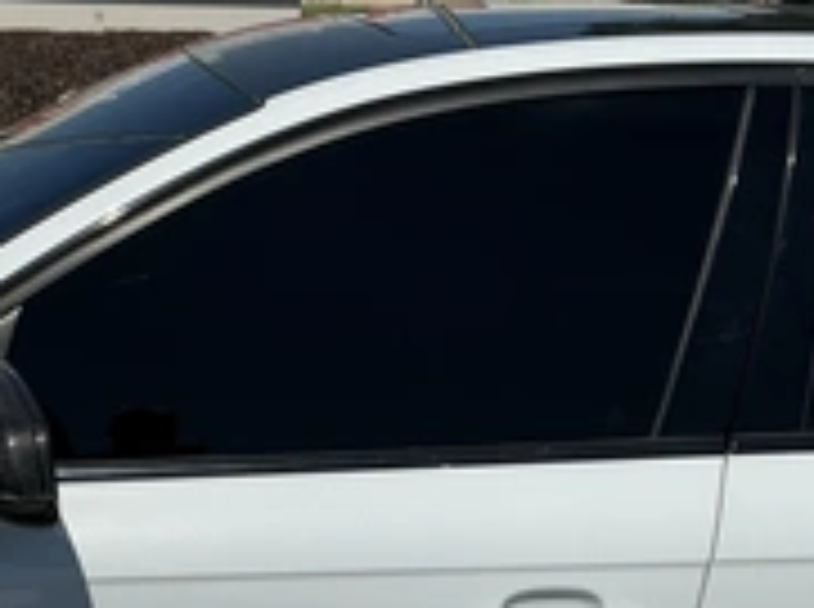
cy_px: 590
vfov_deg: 22.8
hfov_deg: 30.7
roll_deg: -2.8
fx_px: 1455
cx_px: 193
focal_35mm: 62
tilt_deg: -23.1
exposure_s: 1/6536
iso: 25
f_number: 1.8
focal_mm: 3
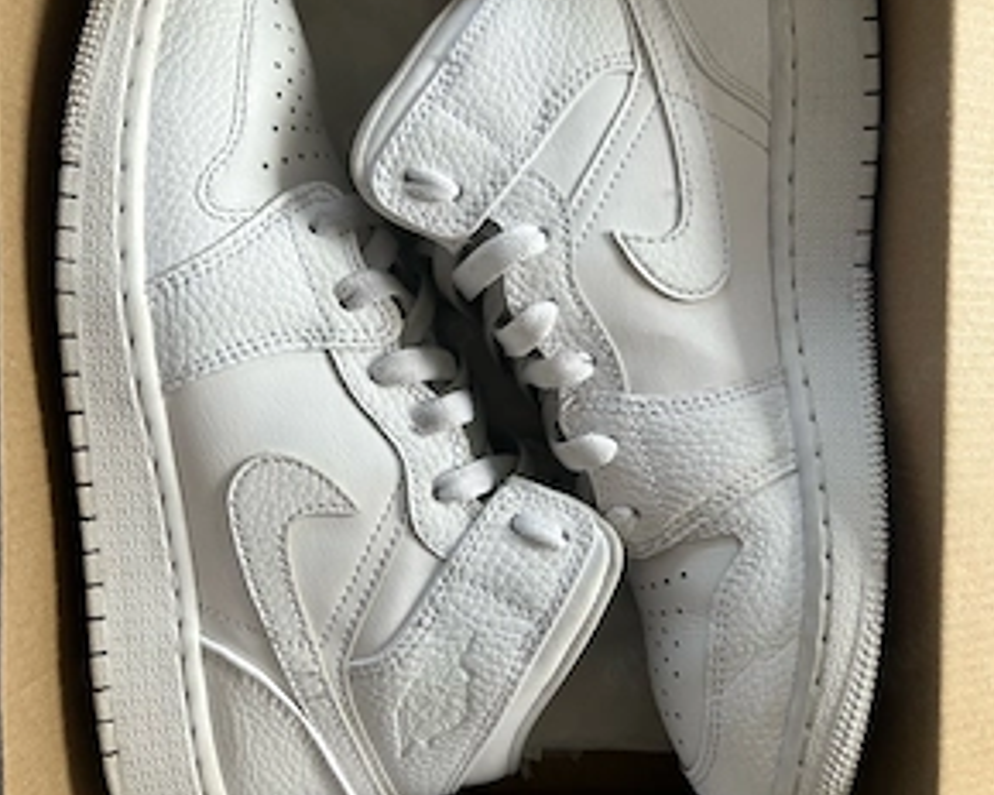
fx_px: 1030
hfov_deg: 51.5
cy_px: 384
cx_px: 511
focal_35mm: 35
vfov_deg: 42.2
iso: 64
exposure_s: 1/121
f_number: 1.5
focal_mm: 5.7
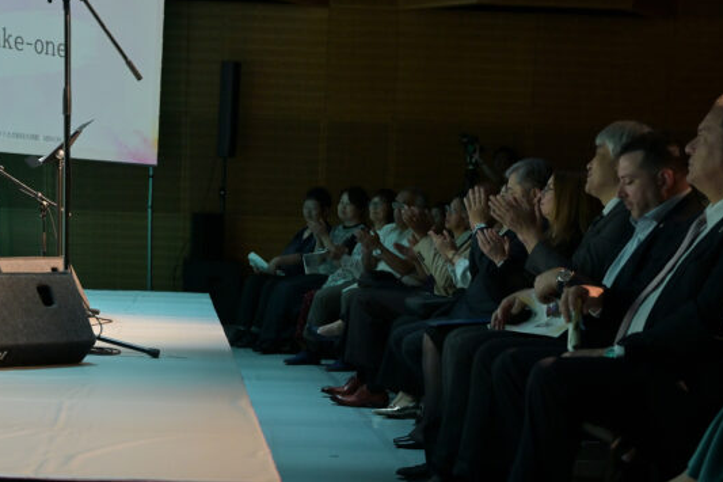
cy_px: 160
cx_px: 252
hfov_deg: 29.1
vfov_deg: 19.7
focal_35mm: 69
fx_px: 1385
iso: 2000
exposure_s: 1/200
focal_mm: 46
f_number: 6.3
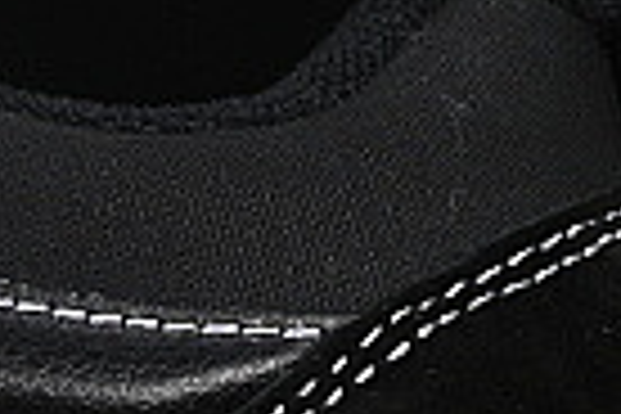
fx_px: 10108
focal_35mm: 586
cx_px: -792
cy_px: 94
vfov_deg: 2.3
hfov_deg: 3.5
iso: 160
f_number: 6.3
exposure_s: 1/60
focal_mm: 50
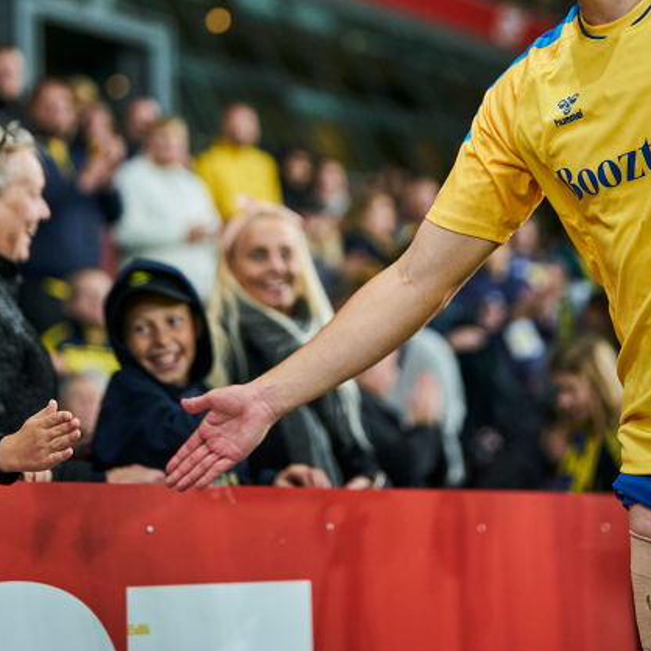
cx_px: 338
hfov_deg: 16.7
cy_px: 144
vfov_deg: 16.6
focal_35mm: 104
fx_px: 2213
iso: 1250
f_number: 1.2
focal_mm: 50
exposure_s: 1/2000
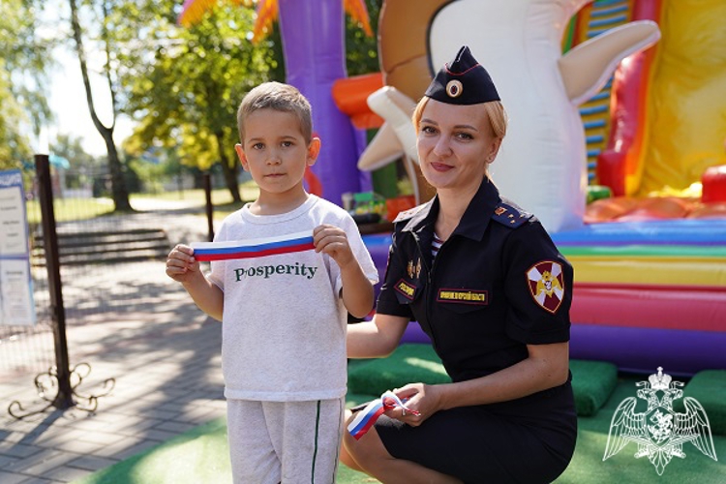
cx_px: 363
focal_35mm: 34
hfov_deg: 55.8
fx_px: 686
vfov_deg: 38.9
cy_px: 242
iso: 100
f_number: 2.8
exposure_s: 1/400
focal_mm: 34
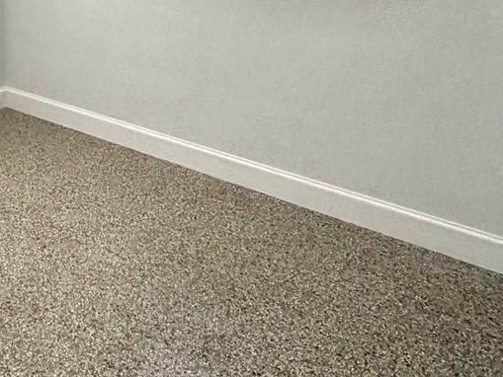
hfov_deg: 40.7
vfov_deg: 30.4
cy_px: -8
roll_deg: -0.5
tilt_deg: -9.3
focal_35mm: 44
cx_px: 84
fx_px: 640
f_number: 2.2
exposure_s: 1/121
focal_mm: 2.22
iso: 160
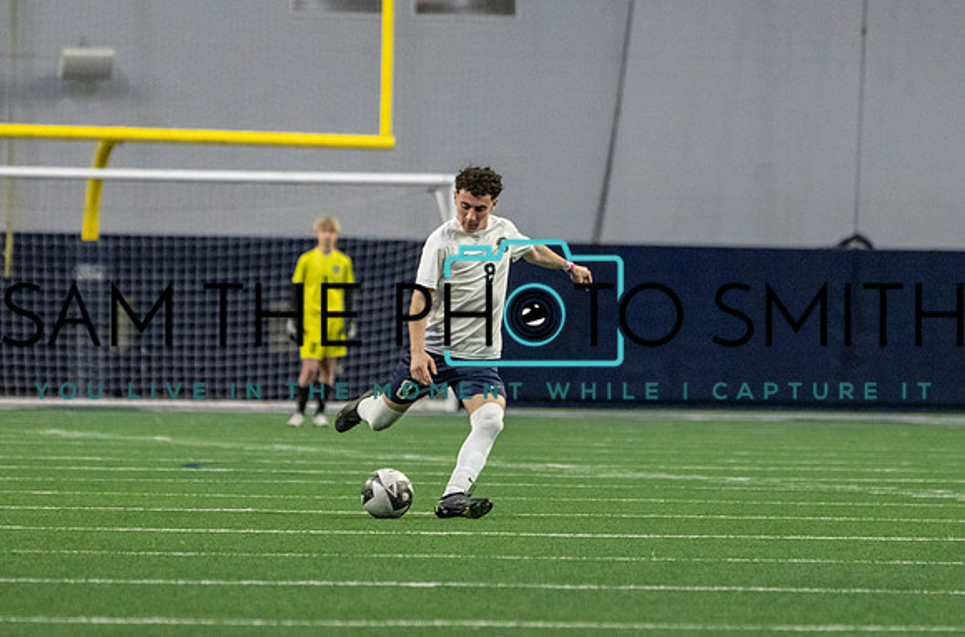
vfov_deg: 3.4
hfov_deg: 5.1
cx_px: 491
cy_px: 315
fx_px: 10871
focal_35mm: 407
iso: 10000
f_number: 5.6
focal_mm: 253
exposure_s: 1/1000
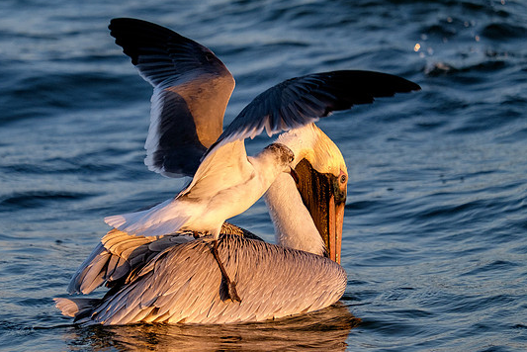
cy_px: 160
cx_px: 207
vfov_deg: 3.3
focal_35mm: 411
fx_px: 6020
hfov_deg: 5.0
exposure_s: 1/1000
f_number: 5.6
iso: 800
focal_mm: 200
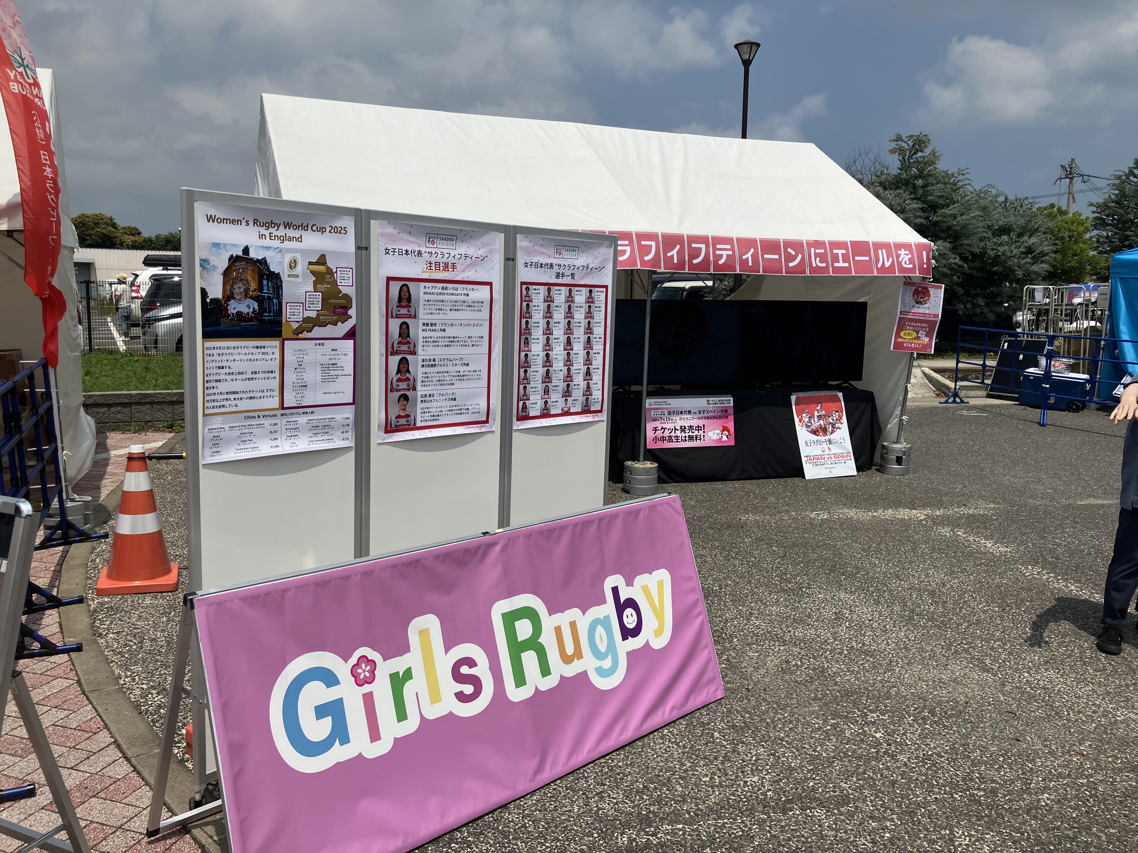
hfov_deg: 63.4
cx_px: 569
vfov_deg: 49.7
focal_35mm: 28
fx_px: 920
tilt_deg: -7.8
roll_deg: +0.5
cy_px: 426
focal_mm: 3.99
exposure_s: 1/4878
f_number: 1.8
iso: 32
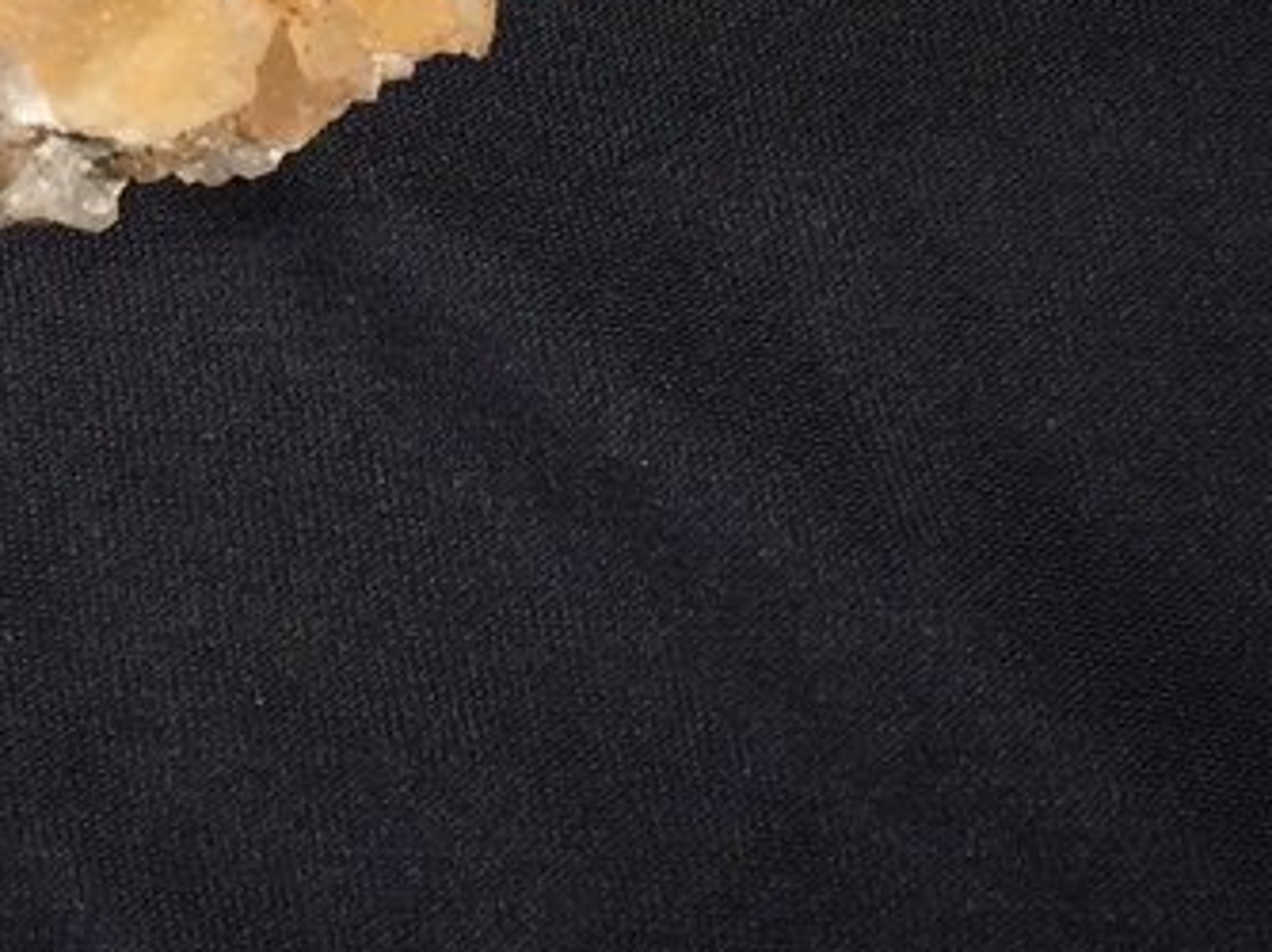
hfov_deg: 13.2
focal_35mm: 139
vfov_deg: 10.2
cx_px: -800
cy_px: -636
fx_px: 5104
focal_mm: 4.15
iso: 32
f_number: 2.2
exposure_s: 1/40
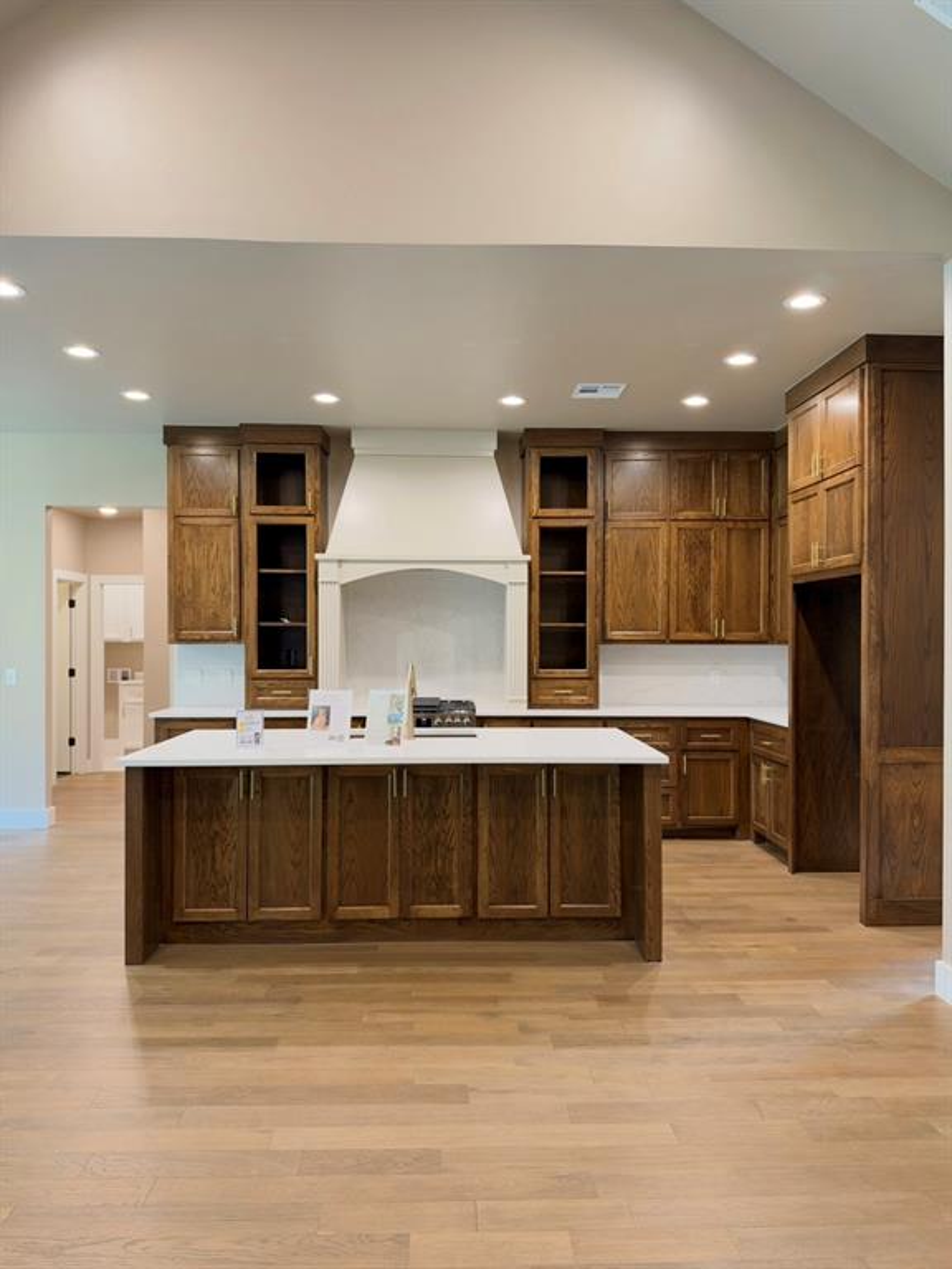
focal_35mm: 24
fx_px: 880
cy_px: 634
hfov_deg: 56.8
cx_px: 476
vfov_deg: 71.6
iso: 200
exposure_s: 1/60
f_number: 1.48
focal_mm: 6.93
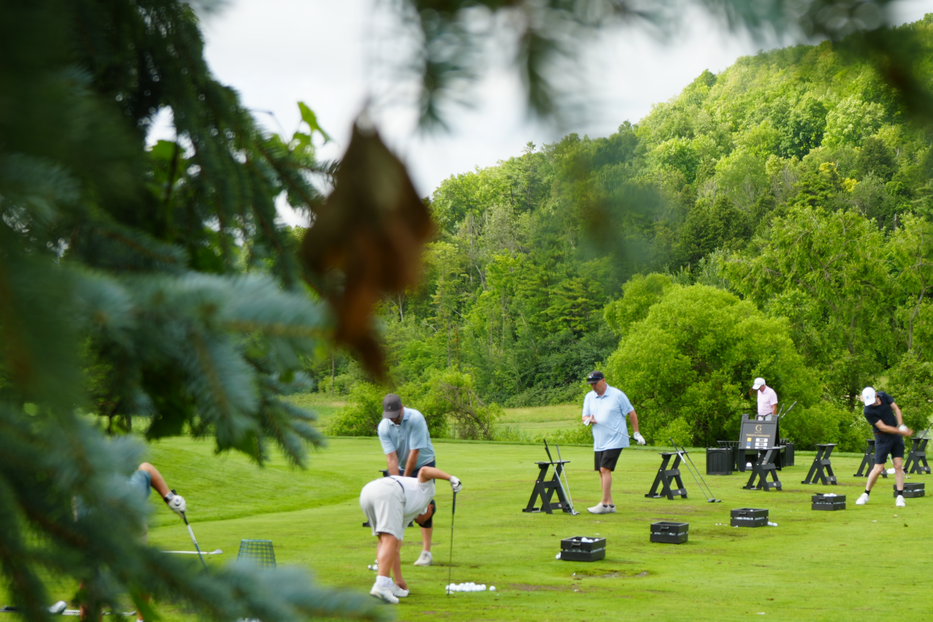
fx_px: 2358
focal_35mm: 91
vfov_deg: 14.9
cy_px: 494
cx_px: 719
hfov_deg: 22.1
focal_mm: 48
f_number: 8
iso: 100
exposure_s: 1/100
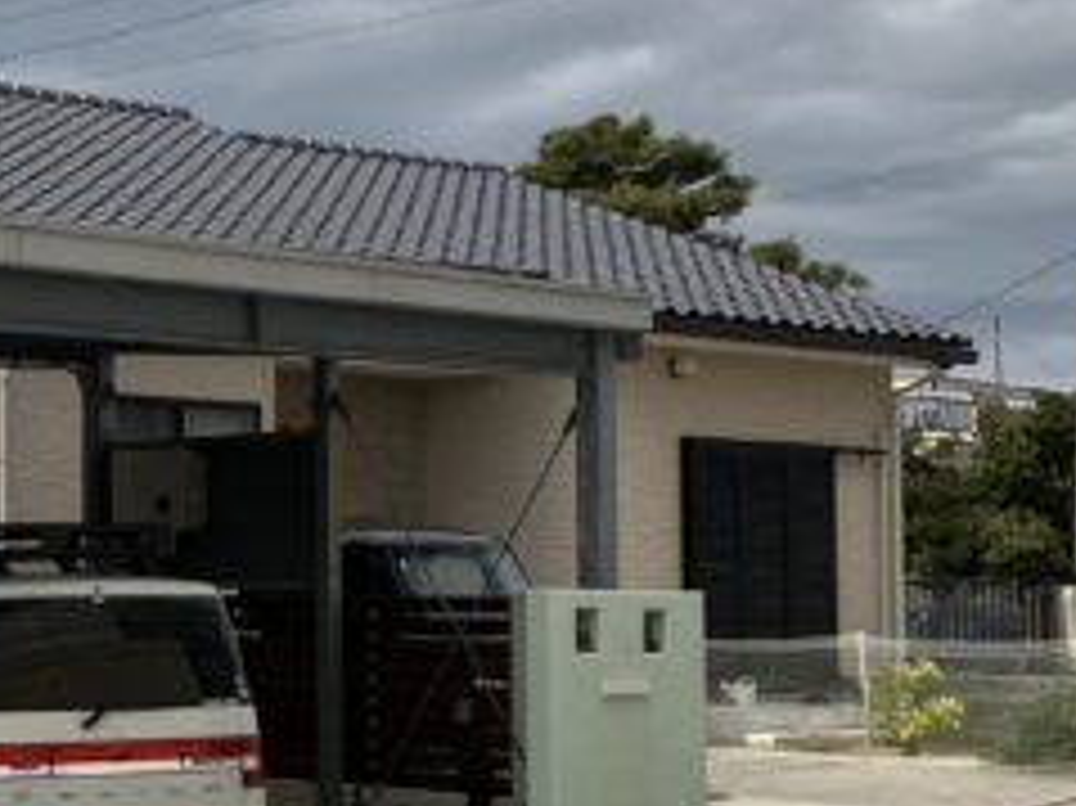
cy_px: 378
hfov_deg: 20.0
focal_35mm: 90
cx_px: -329
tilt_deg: +5.2
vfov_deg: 16.4
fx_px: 2796
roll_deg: -1.0
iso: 32
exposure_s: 1/2558
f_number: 1.8
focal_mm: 3.99
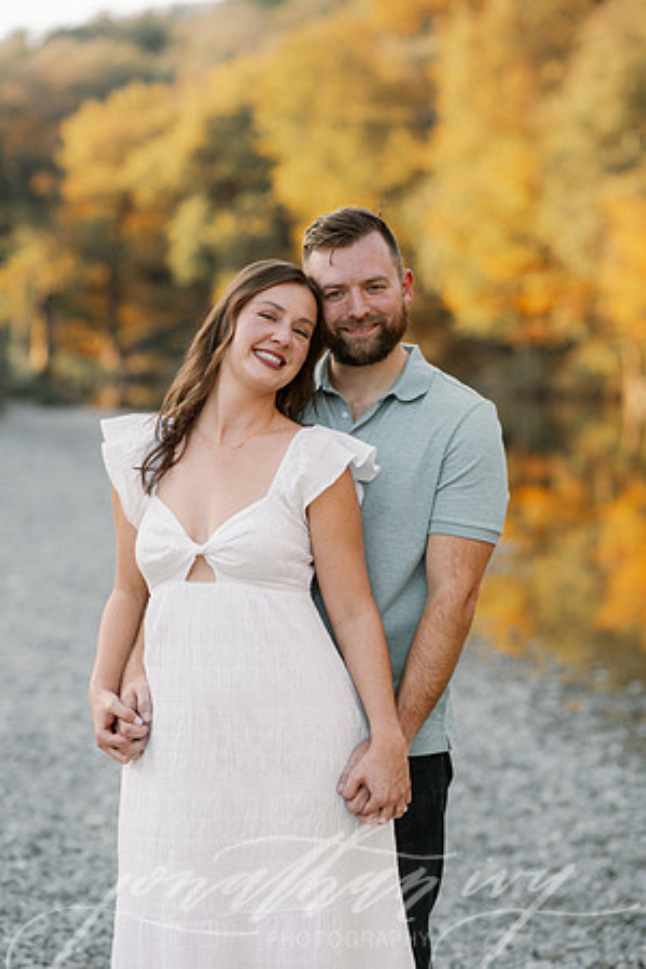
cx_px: 323
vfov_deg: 23.9
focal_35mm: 85
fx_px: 2288
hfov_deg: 16.1
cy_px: 484
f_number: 2.5
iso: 125
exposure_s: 1/400
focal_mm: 85
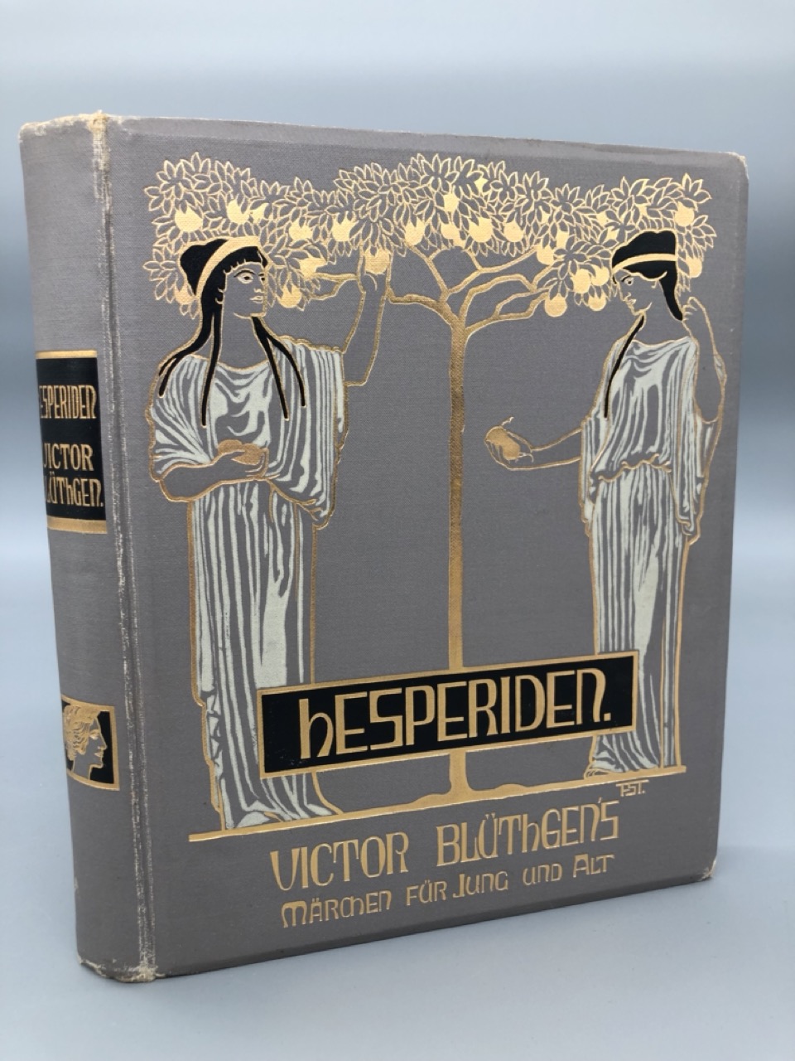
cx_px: 398
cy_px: 530
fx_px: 857
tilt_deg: -9.2
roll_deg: +0.1
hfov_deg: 49.7
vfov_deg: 63.4
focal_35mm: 28
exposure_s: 1/75
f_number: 1.8
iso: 25
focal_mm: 3.99
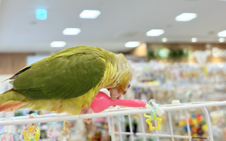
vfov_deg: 23.1
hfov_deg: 36.3
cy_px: 56
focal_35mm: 56
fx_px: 345
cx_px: 113
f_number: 1.6
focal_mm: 5.96
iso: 80
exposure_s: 1/100
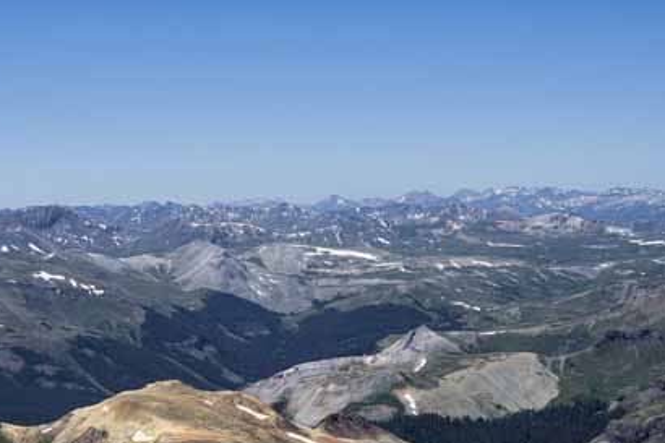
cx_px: 182
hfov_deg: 24.5
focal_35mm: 82
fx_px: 1514
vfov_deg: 16.4
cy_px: 394
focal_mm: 42
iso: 64
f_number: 7.1
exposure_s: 1/500
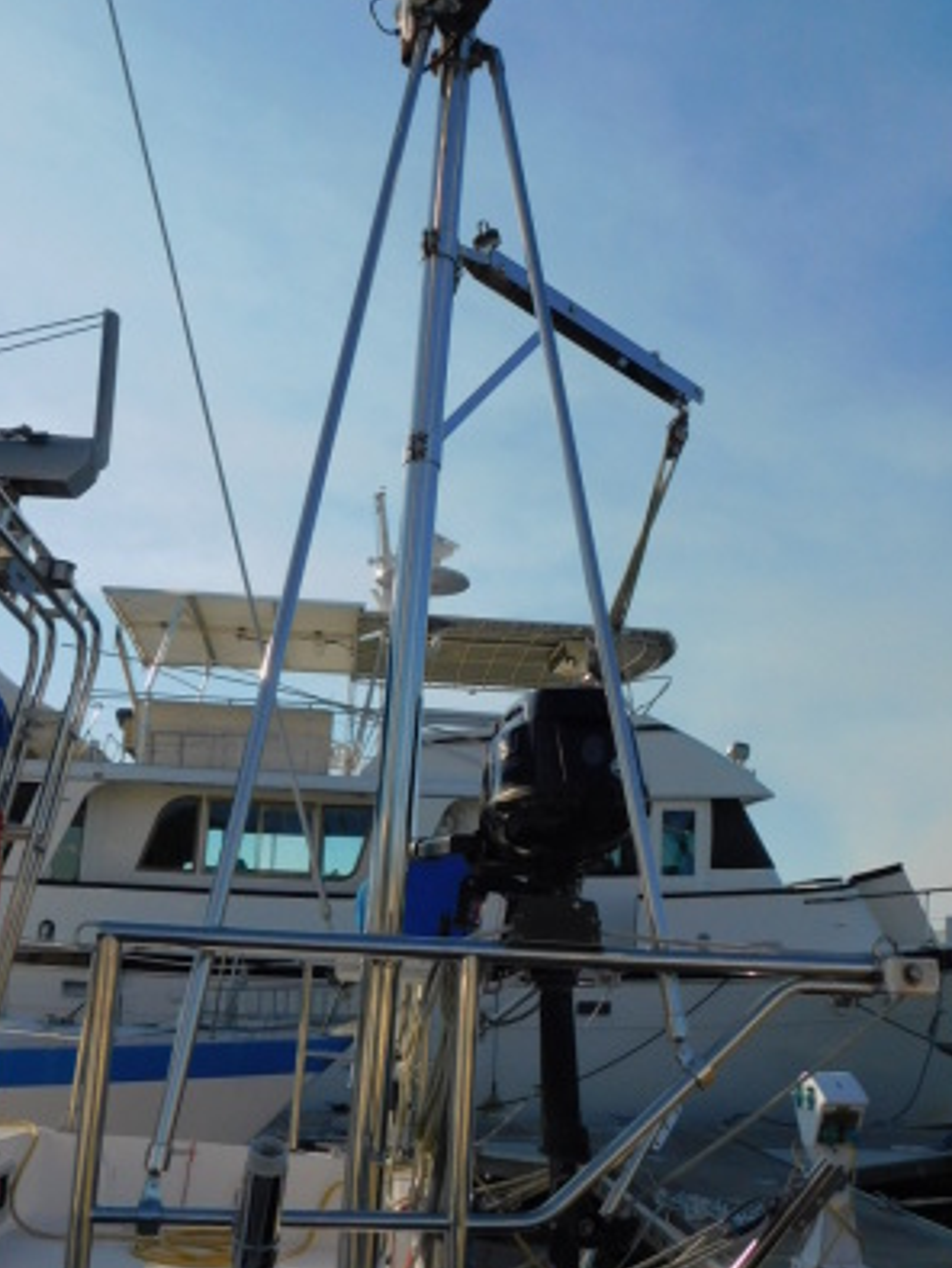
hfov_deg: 40.7
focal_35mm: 35
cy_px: 685
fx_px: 1282
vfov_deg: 52.5
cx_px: 457
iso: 125
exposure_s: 1/640
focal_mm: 4
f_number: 6
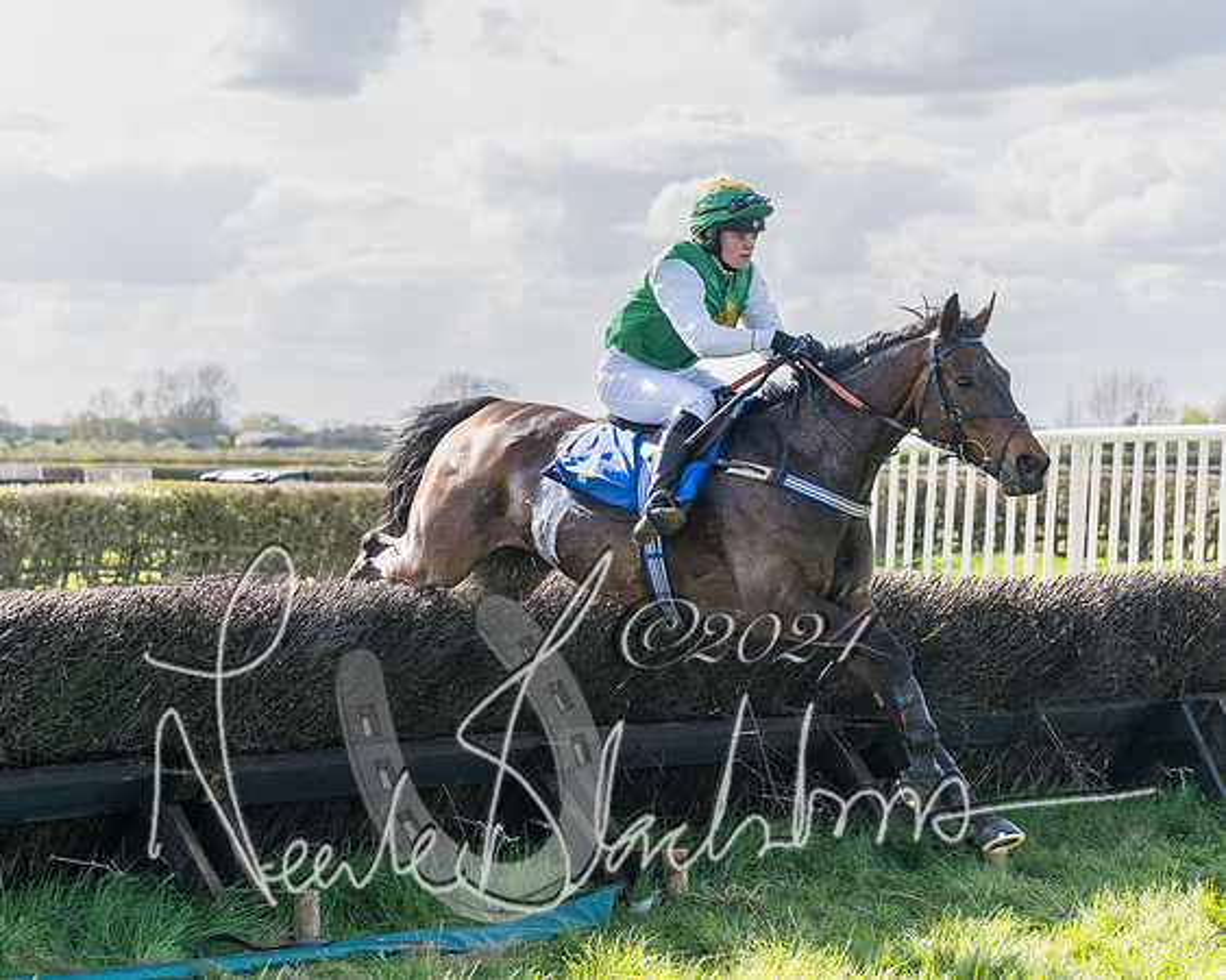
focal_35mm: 100
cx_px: 647
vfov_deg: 15.4
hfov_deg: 19.3
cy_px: 439
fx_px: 3613
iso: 400
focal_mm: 70
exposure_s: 1/2000
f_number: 4
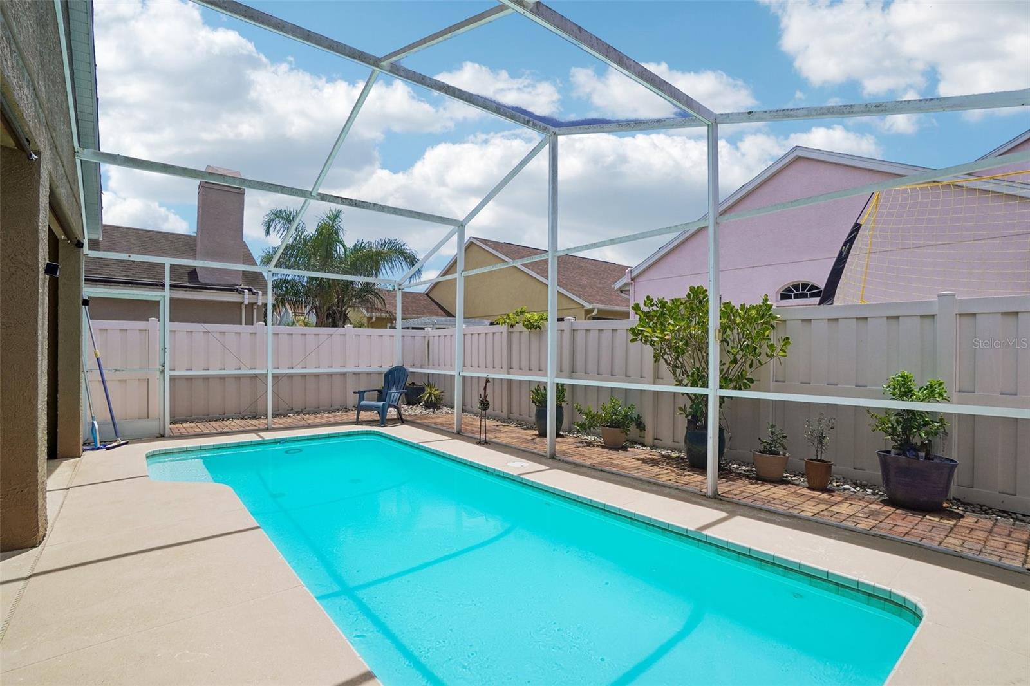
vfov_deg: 77.3
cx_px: 515
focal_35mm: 15
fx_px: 429
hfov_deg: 100.4
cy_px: 343
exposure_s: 1/250
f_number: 8
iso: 100
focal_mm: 10
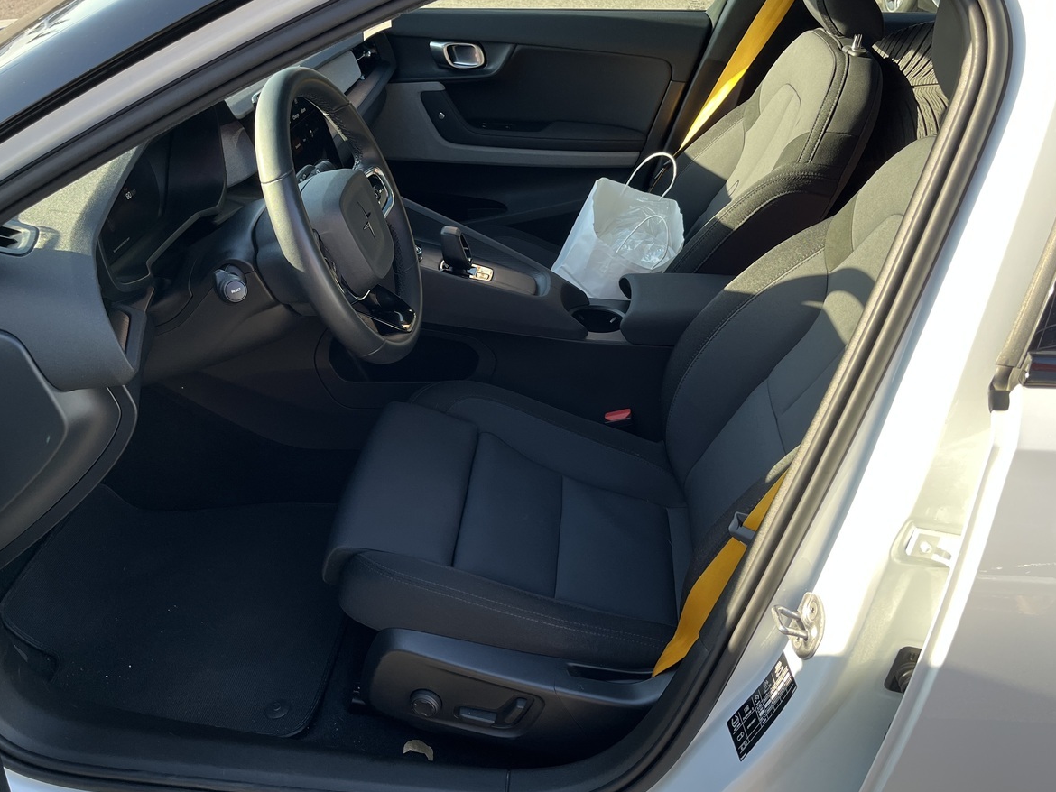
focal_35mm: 32
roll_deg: -2.5
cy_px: 371
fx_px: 976
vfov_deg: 44.2
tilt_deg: -32.2
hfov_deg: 56.8
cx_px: 497
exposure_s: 1/251
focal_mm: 5.1
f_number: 1.6
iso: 40
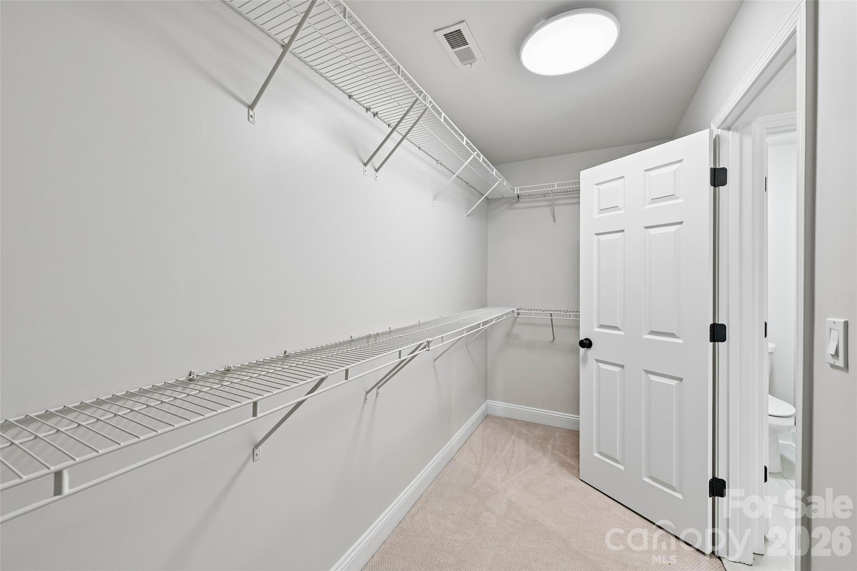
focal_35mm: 14
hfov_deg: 104.3
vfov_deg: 81.2
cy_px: 286
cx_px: 428
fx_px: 333
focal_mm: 14
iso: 400
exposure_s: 1/10
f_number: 8
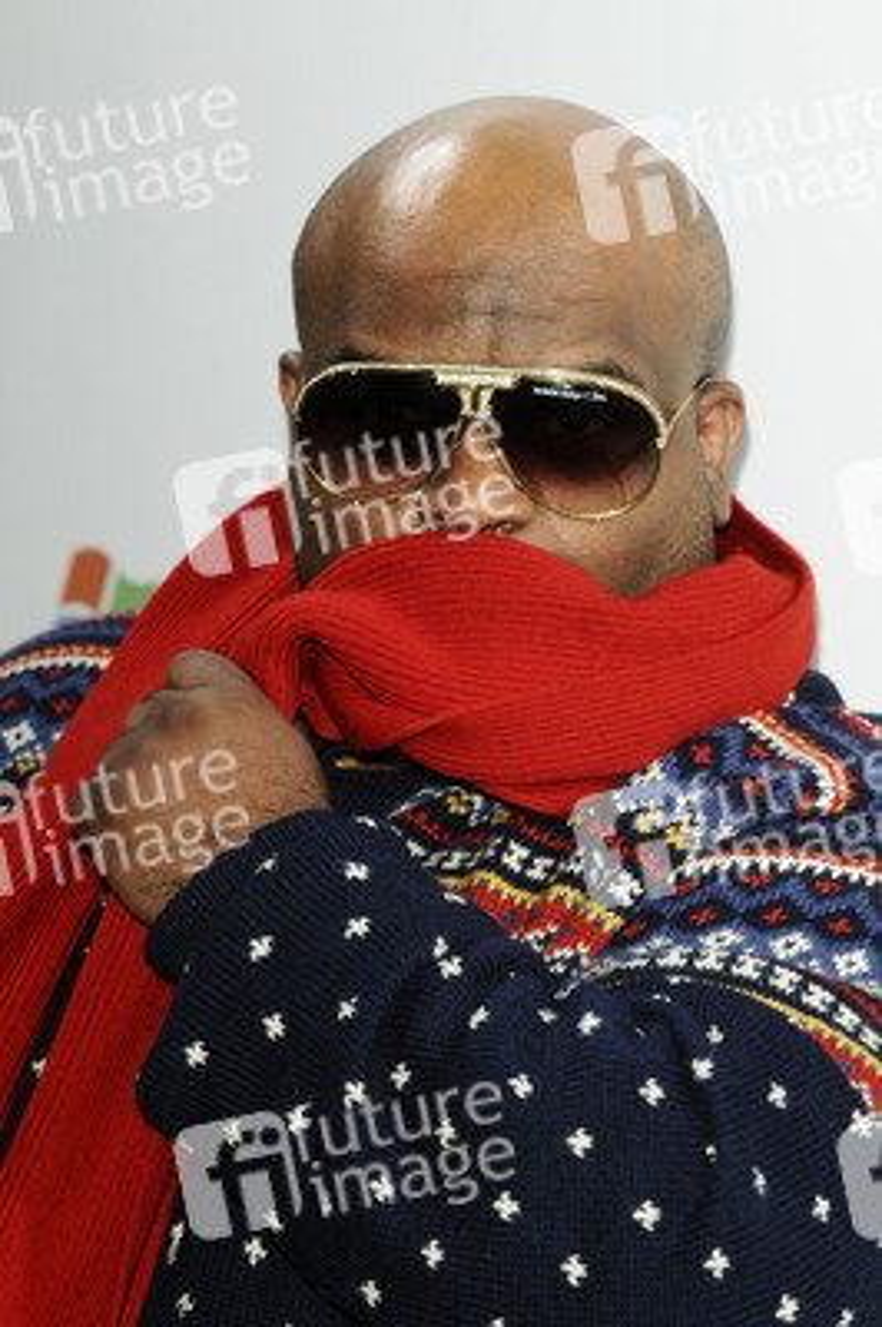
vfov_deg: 12.2
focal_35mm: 168
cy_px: 664
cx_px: 441
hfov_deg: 8.2
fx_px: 6184
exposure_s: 1/160
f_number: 5
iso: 400
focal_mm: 112
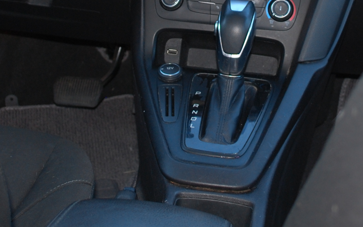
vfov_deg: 14.9
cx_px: 203
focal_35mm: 85
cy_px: -28
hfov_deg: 24.3
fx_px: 841
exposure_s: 1/60
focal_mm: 18
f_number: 3.5
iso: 200
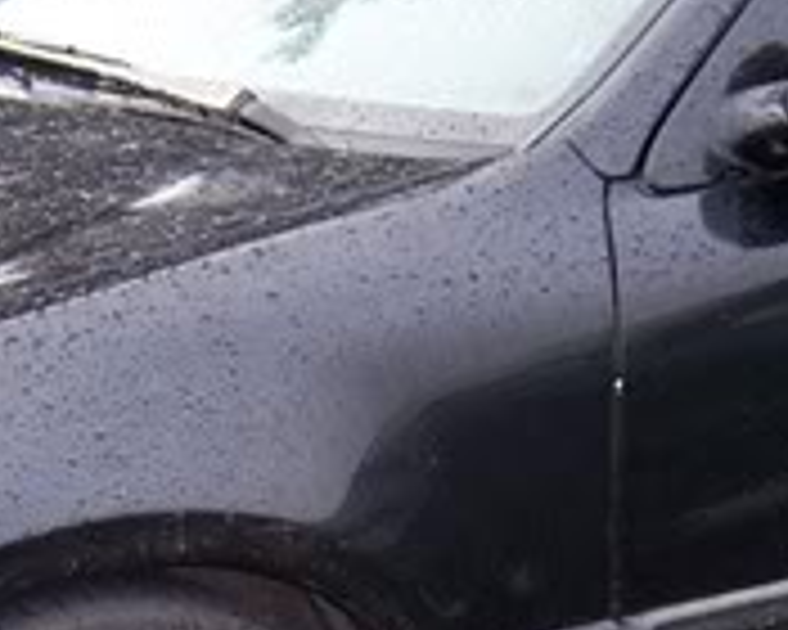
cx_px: 23
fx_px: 3428
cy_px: 886
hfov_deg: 13.0
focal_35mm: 147
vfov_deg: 10.2
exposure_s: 1/60
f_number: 3.4
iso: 80
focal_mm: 5.5
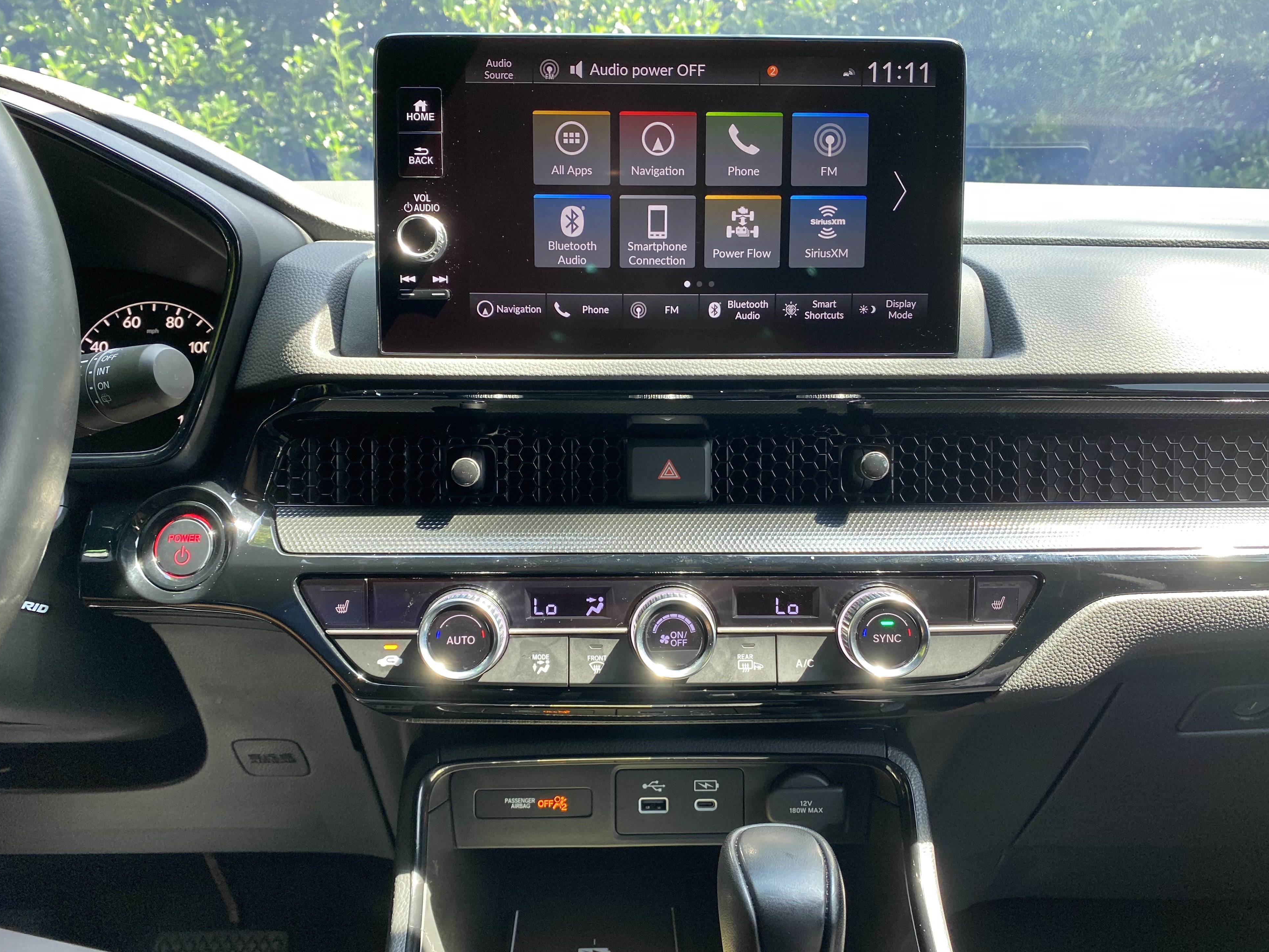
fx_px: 990
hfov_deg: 65.3
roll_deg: -0.8
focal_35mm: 27
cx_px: 644
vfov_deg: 51.3
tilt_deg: -12.7
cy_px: 468
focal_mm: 4.25
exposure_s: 1/101
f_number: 1.8
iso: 125
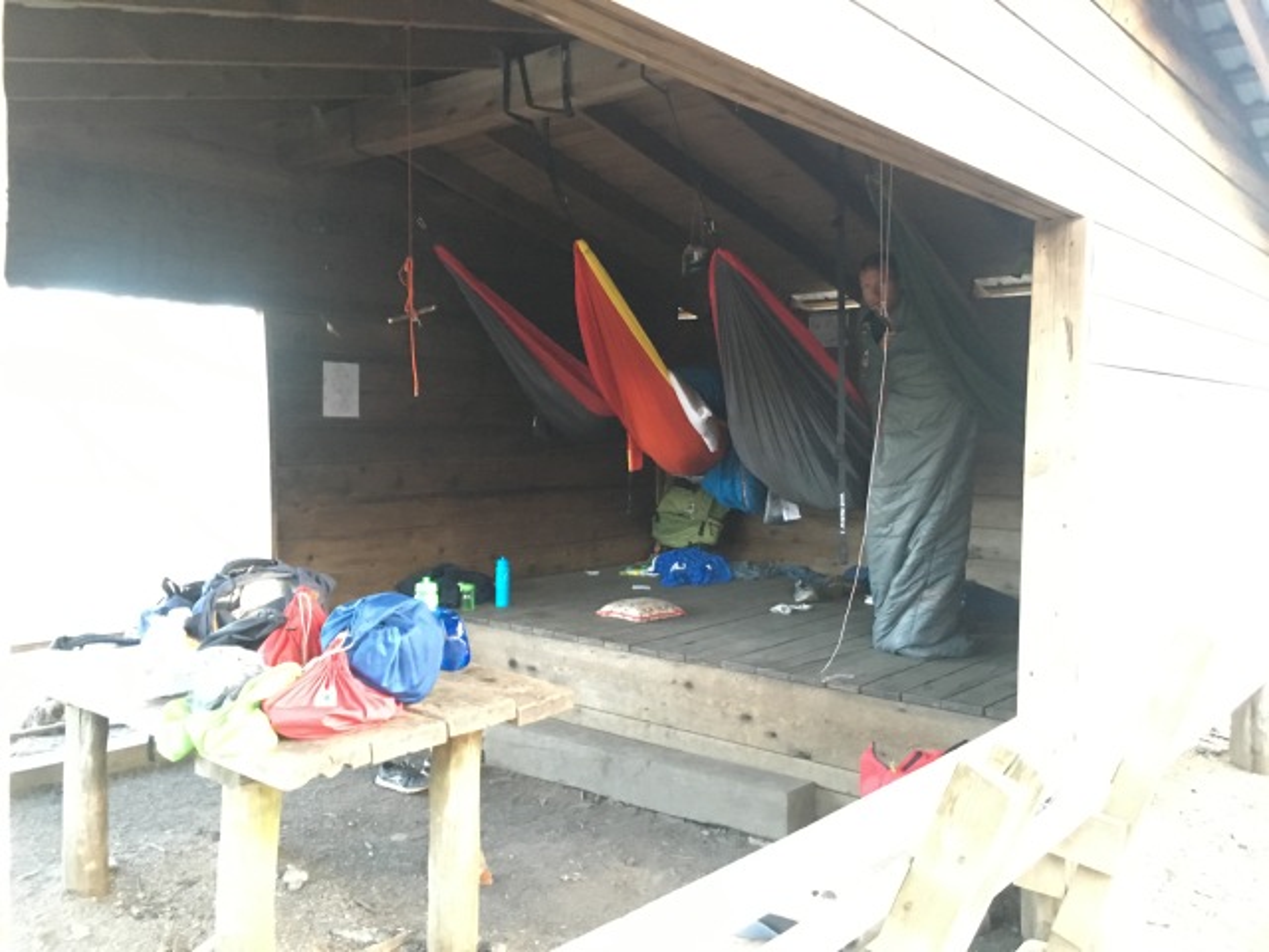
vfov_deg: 48.2
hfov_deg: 61.7
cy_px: 476
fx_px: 1063
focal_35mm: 29
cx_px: 634
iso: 320
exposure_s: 1/15
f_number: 2.2
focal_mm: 4.15
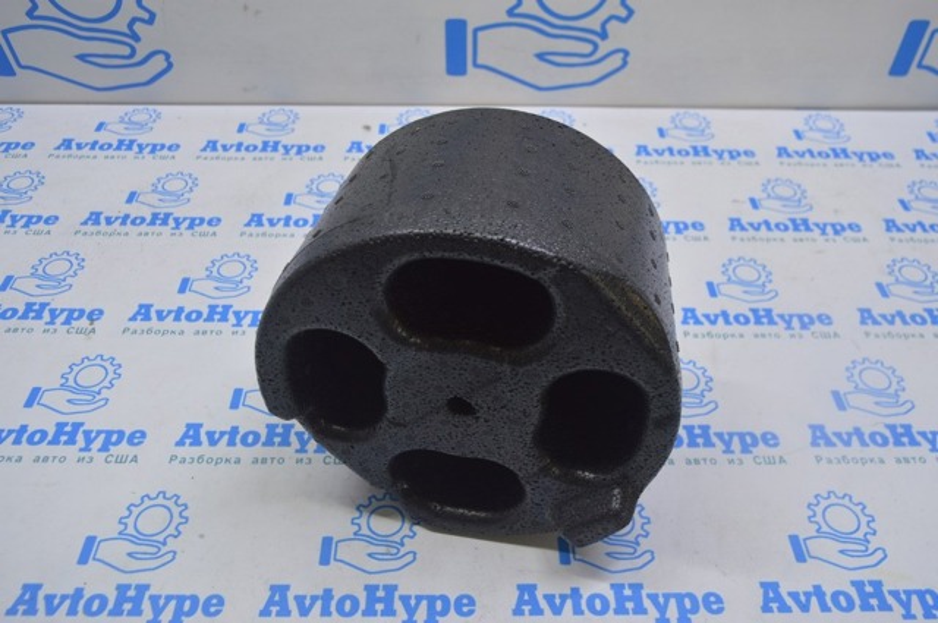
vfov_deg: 39.9
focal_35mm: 33
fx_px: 859
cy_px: 312
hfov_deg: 57.3
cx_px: 469
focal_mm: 22
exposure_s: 1/30
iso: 400
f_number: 5.6
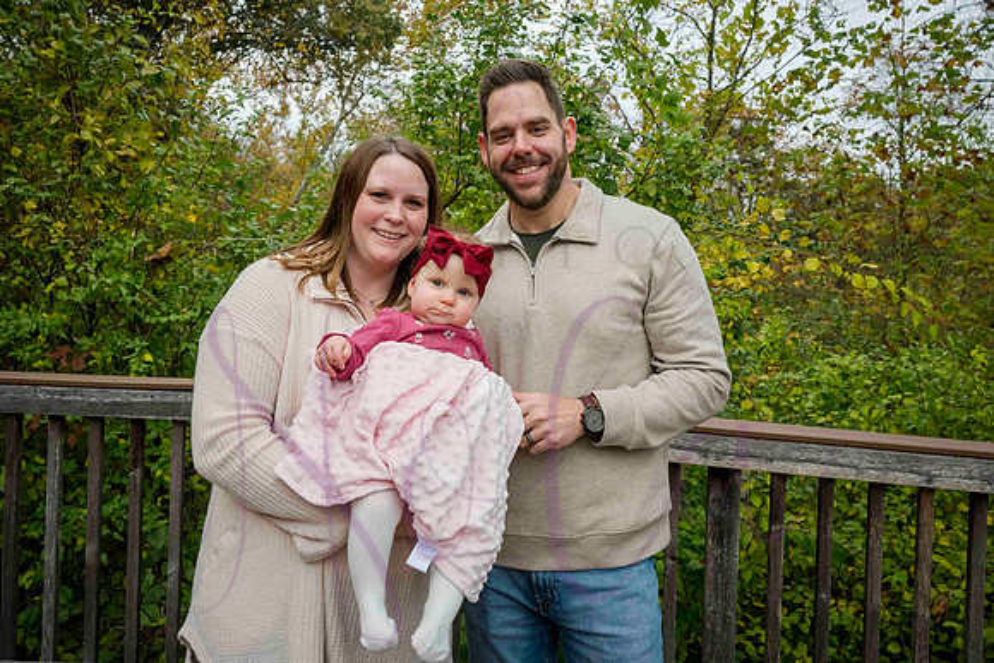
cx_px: 491
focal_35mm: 29
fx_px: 795
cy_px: 265
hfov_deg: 64.0
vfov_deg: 45.0
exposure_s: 1/640
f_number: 6.3
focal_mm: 24
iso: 400
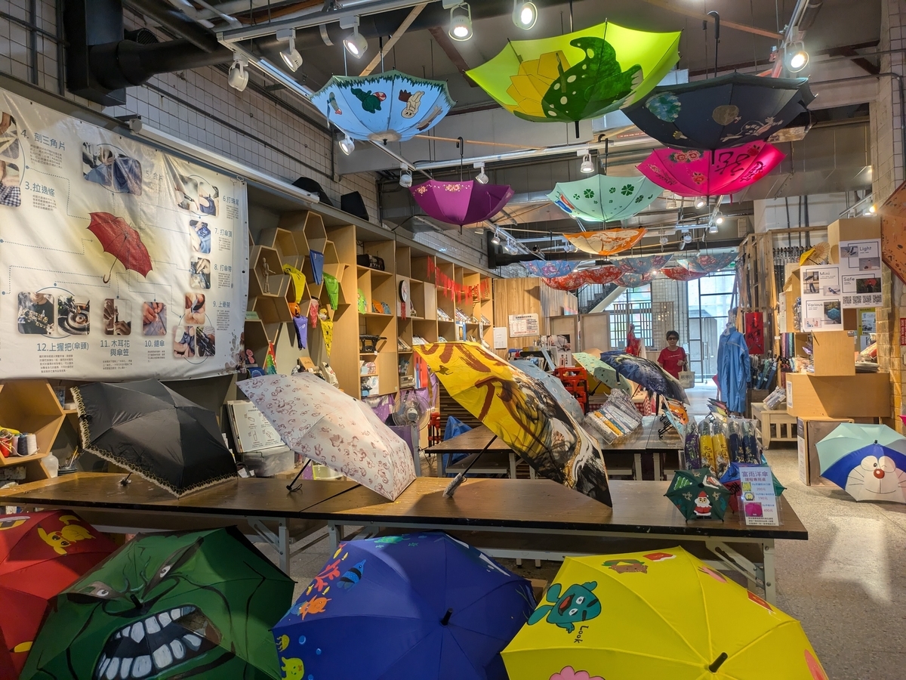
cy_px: 340
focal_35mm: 25
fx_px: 654
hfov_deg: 69.4
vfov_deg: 54.9
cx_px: 453
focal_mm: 5.43
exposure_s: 1/120
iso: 149
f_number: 1.89
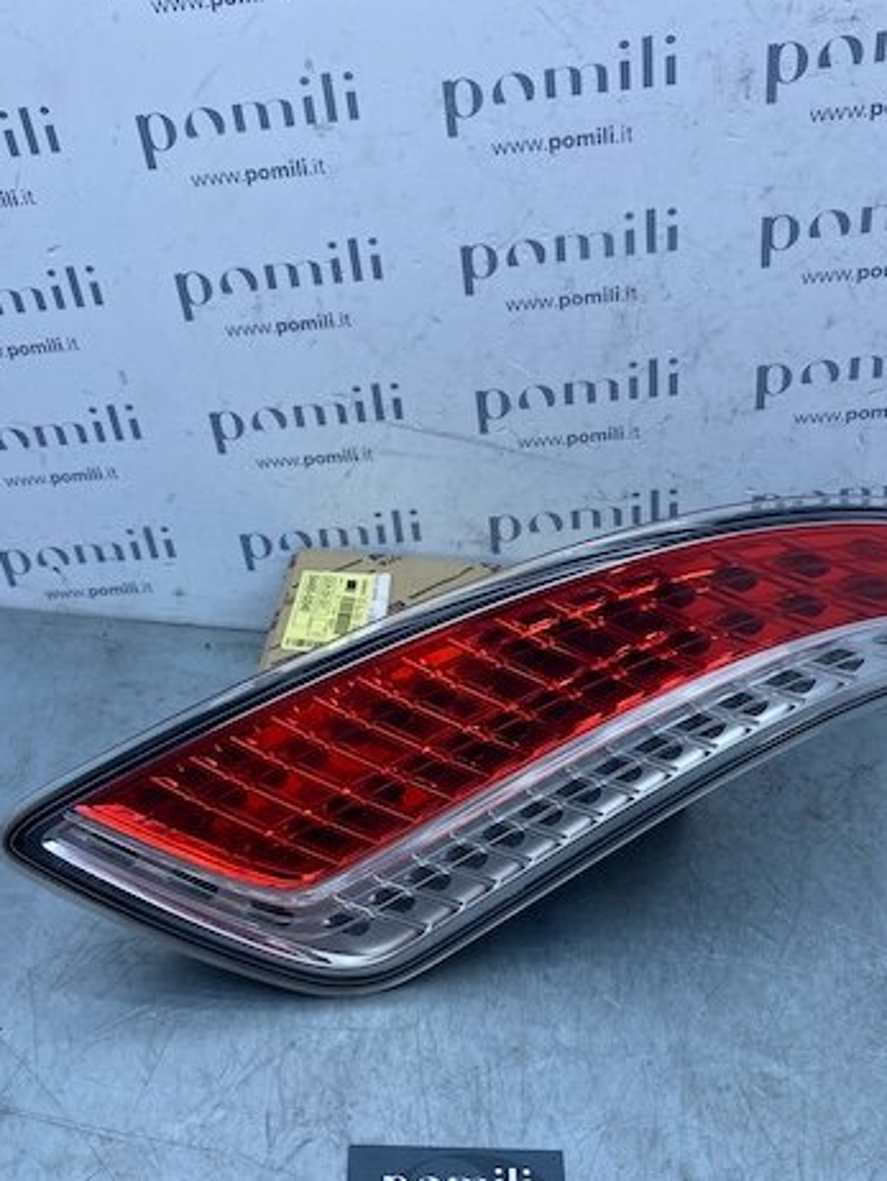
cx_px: 463
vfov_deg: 51.1
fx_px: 1229
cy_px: 698
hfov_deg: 39.7
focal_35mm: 36
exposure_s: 1/990
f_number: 1.8
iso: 32
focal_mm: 4.25
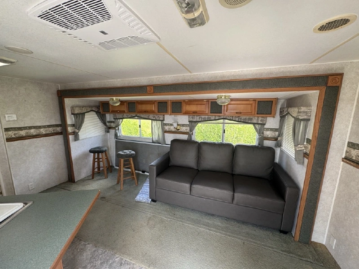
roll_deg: +0.1
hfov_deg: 102.1
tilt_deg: -13.5
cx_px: 180
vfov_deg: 85.7
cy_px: 134
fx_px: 145
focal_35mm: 14
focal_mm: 2.22
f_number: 2.2
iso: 64
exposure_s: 1/99
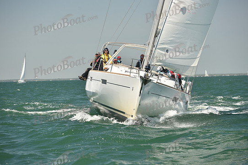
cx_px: 122
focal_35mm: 166
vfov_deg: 8.3
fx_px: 1143
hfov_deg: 12.4
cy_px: 83
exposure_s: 1/800
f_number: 5
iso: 250
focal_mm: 155
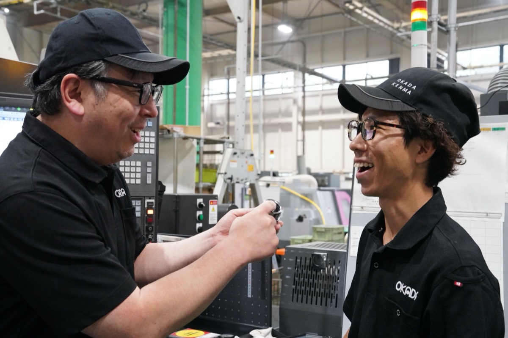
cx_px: 254
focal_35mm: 43
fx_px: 606
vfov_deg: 31.2
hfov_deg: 45.4
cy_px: 169
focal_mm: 43
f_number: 6.3
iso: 6400
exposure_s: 1/100
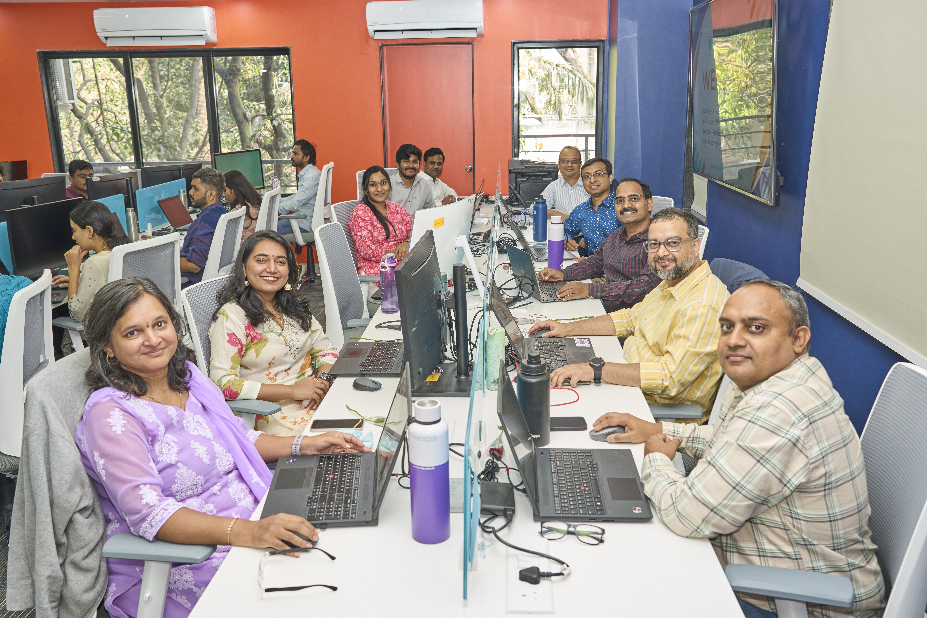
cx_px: 464
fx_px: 798
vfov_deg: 42.3
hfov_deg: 60.3
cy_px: 309
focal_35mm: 31
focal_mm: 31
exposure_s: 1/160
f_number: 6.3
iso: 1600
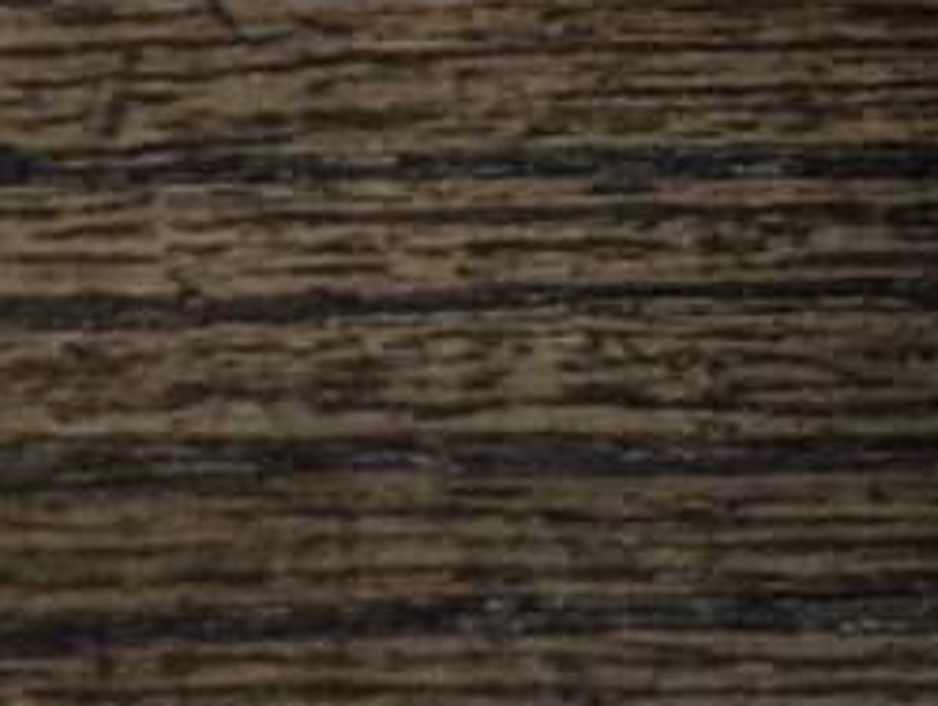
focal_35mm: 216
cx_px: 2604
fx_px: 5859
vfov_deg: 6.4
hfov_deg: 8.1
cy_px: -1228
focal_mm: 4.44
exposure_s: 1/24
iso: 79
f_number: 1.8
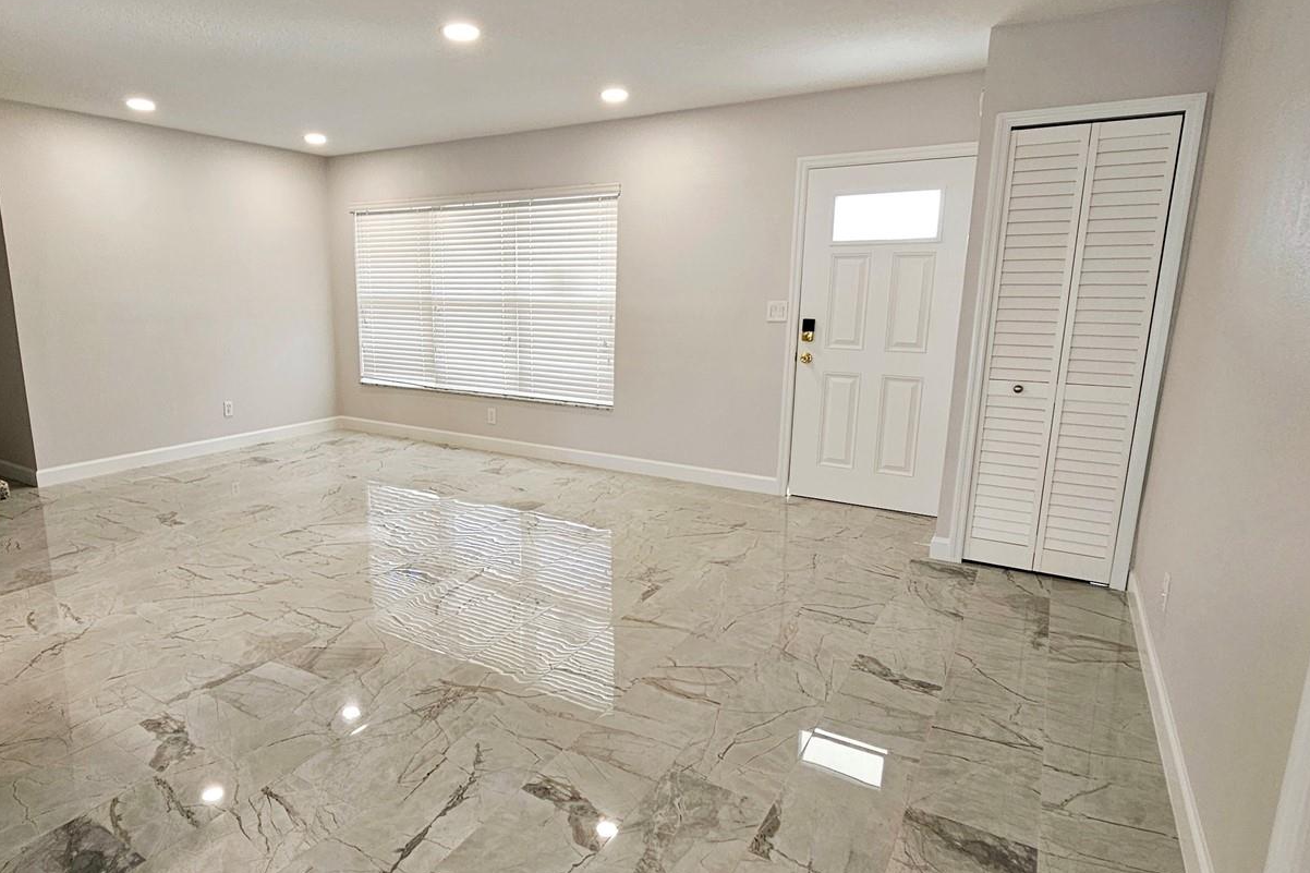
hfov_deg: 89.3
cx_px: 554
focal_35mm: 18
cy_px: 433
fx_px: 655
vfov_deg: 67.4
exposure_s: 1/60.2
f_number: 2.2
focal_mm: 2.2
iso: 80
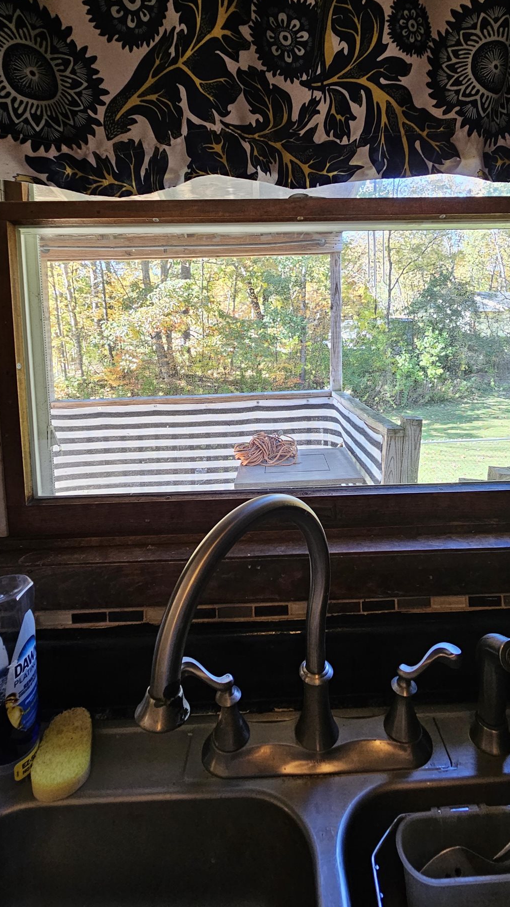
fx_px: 433
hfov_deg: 60.8
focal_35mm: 18
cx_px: 290
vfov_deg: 91.7
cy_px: 371
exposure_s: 1/60
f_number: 2.2
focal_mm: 2.2
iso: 200
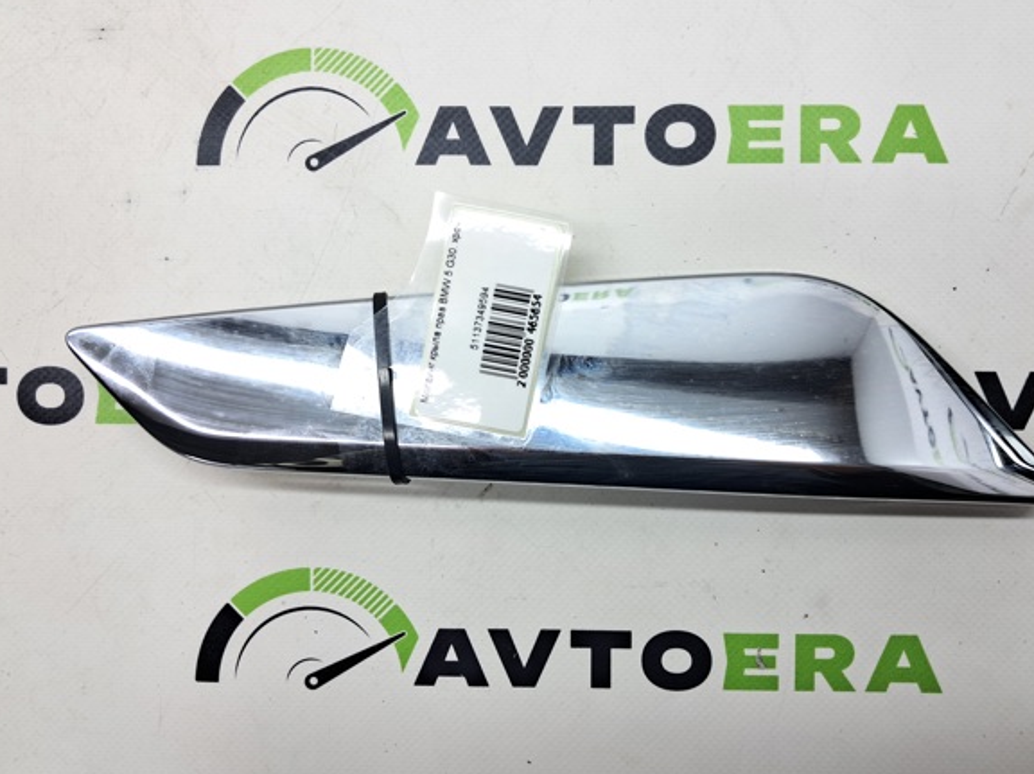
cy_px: 378
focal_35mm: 30
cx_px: 555
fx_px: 895
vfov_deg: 46.7
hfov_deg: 59.9
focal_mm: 4
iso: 50
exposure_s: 1/50
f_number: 1.8
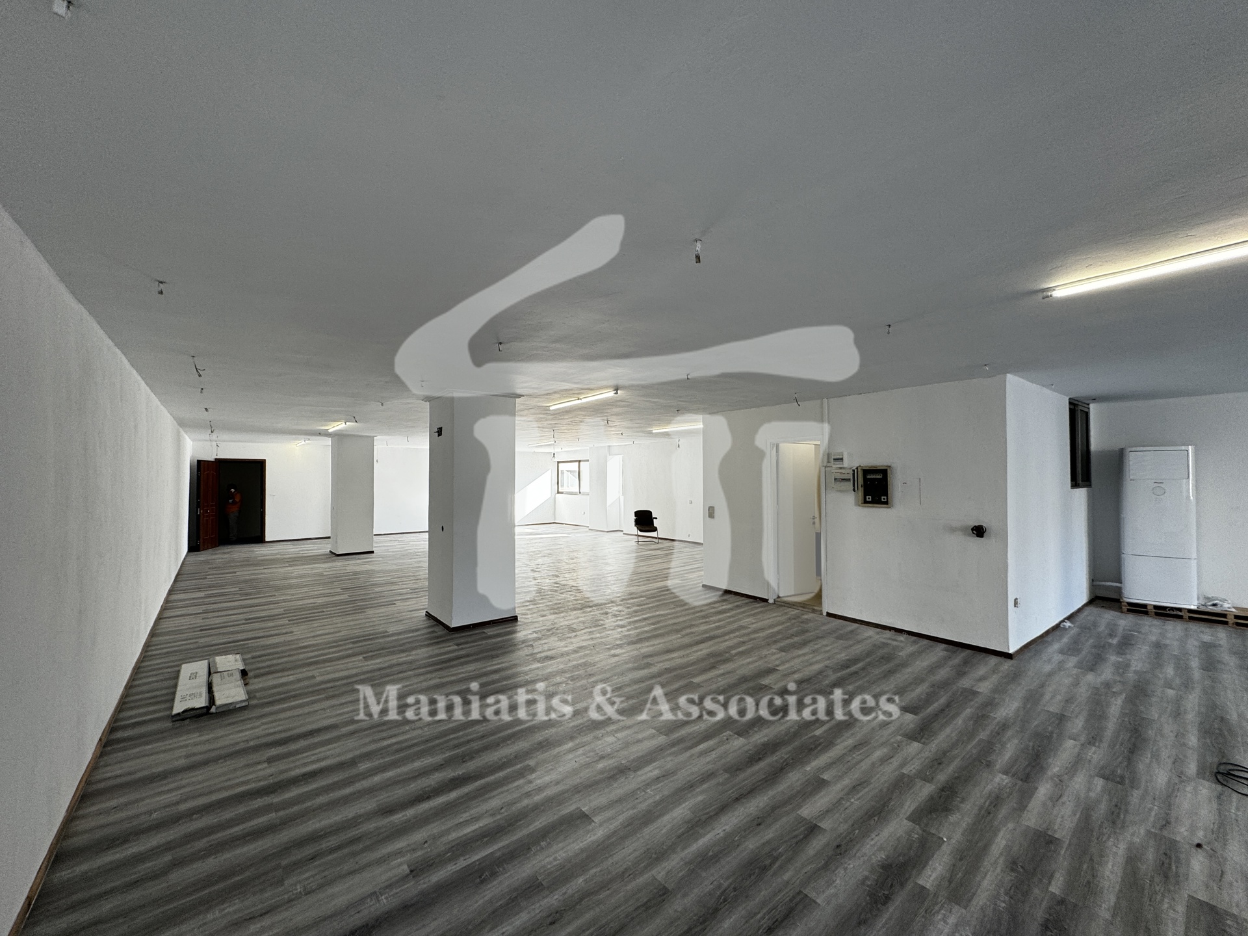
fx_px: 505
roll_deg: +0.2
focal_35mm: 14
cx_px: 624
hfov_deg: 102.1
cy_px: 468
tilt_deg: +0.8
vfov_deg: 85.7
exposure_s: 1/99
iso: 64
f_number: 2.2
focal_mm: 2.22
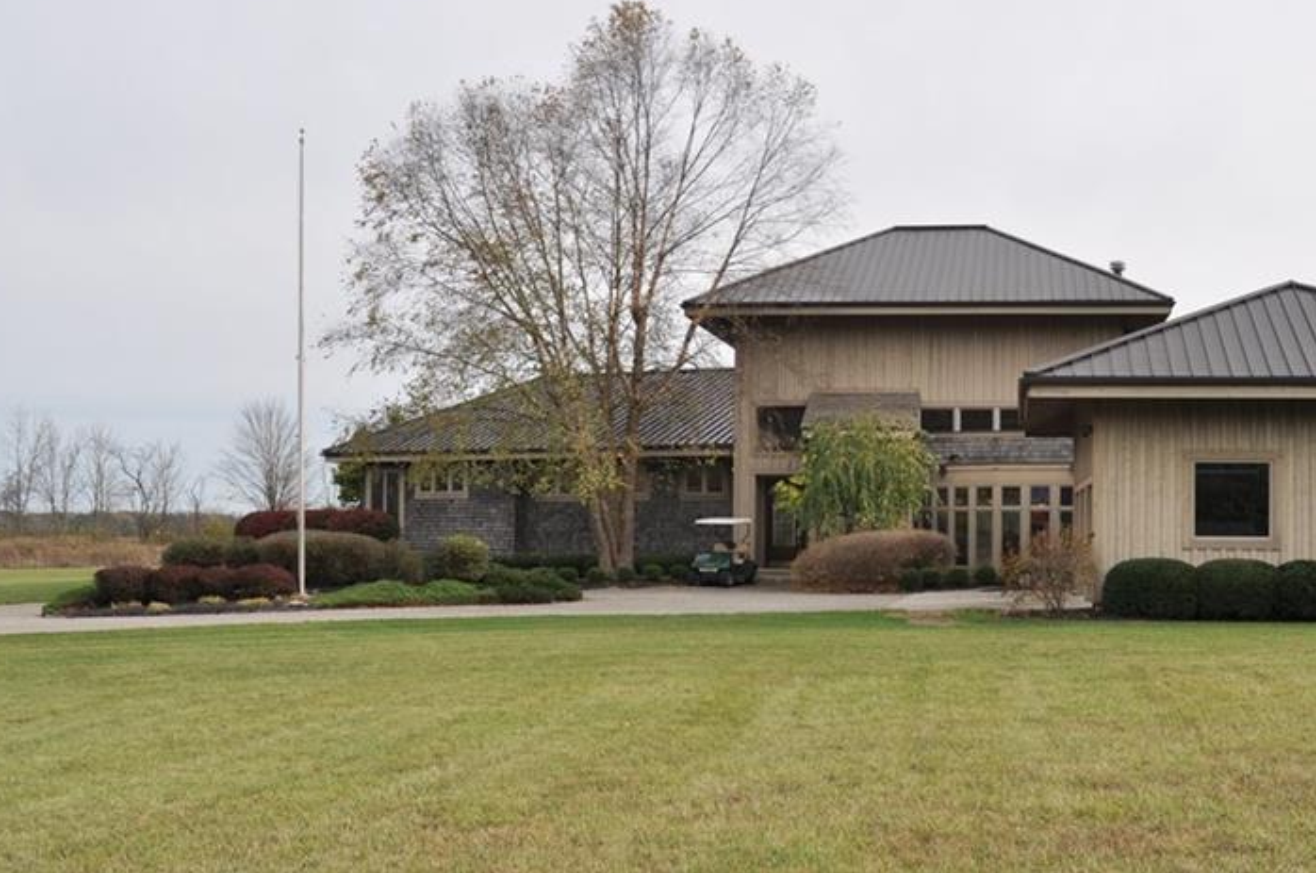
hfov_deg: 44.1
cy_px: 489
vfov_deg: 30.4
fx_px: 1606
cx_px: 850
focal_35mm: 44
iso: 200
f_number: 6.3
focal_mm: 20
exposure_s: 1/320
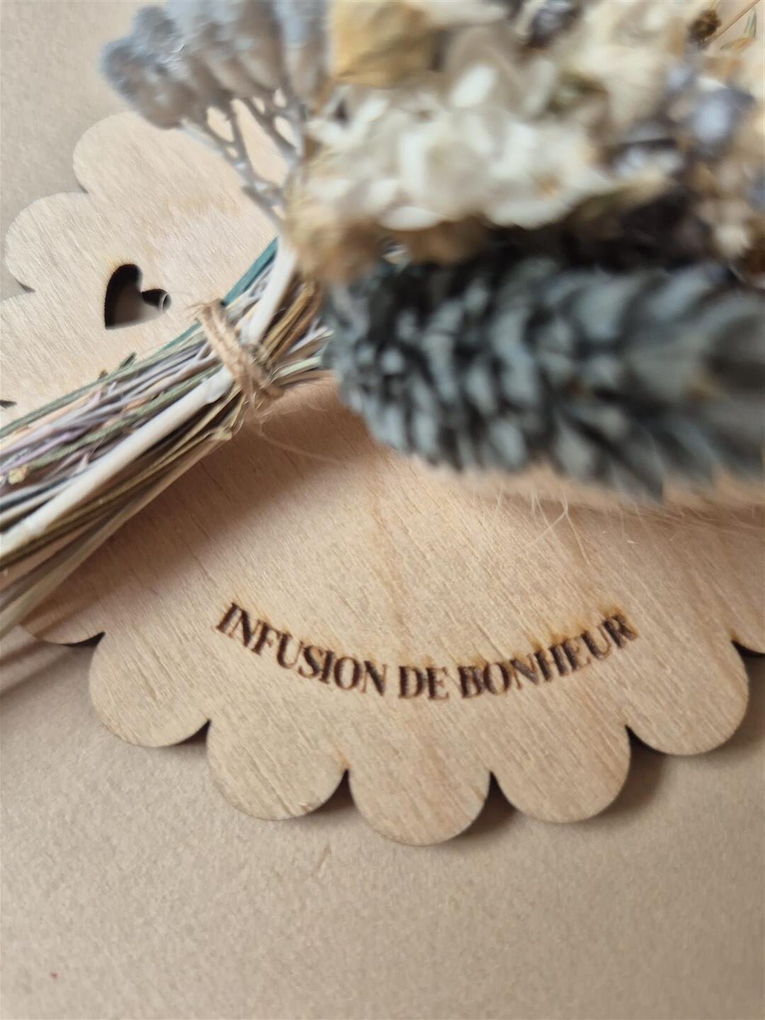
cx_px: 382
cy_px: 510
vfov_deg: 73.9
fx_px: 678
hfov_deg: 58.9
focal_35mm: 23
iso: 80
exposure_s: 1/180
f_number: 1.8
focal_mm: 5.4
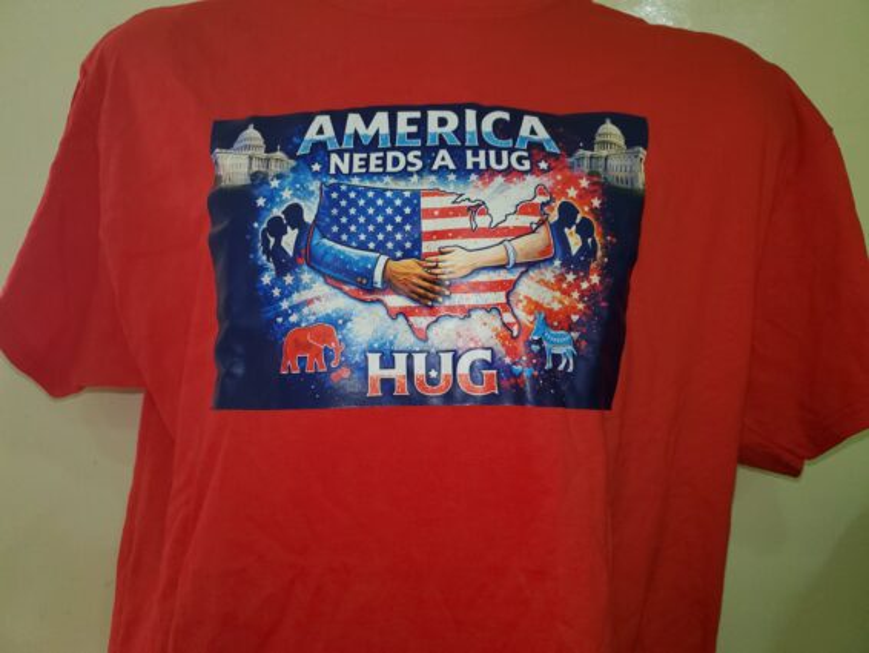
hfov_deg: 67.3
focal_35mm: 26
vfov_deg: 53.1
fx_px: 653
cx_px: 434
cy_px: 326
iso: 125
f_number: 1.5
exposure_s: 1/40
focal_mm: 4.3
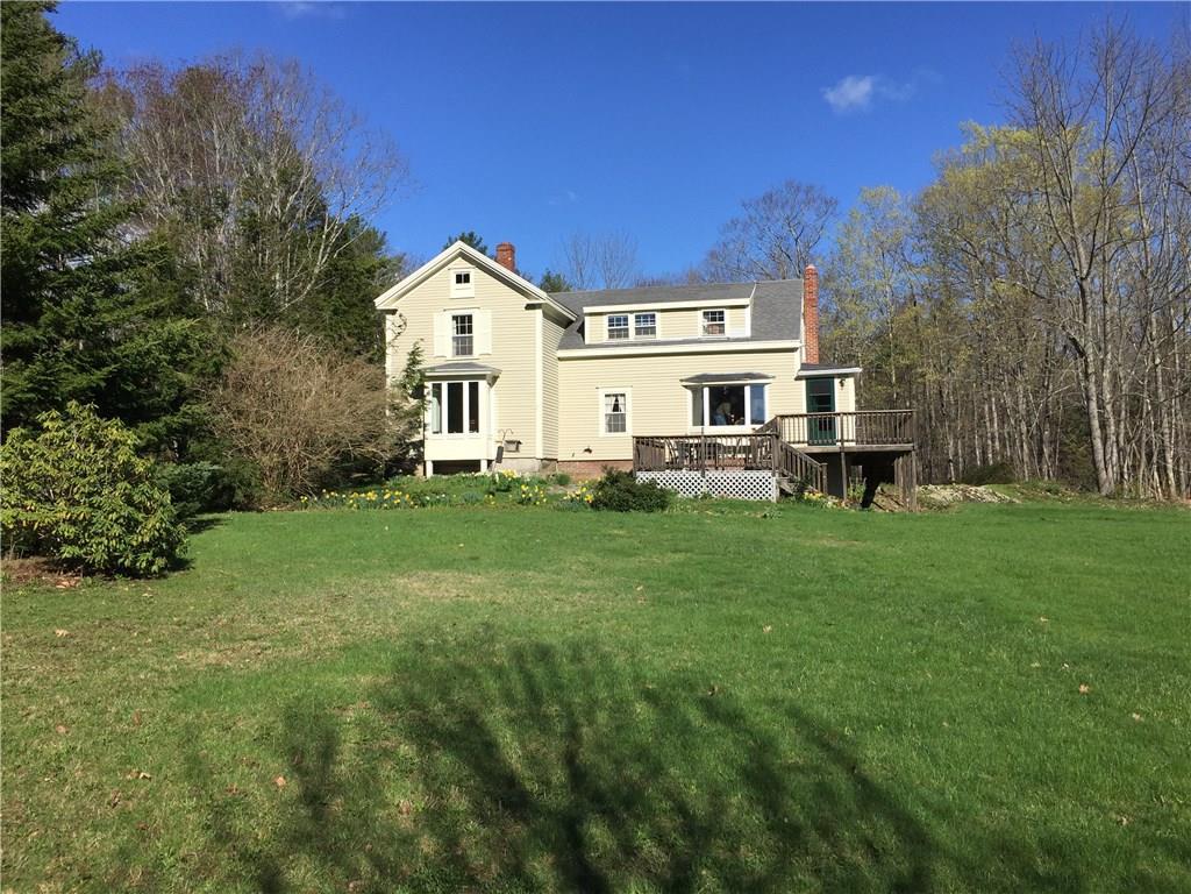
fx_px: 998
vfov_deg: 48.2
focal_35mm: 29
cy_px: 447
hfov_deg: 61.7
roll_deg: +0.3
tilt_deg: +3.1
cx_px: 596
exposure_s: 1/2475
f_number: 2.2
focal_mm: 4.15
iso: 32
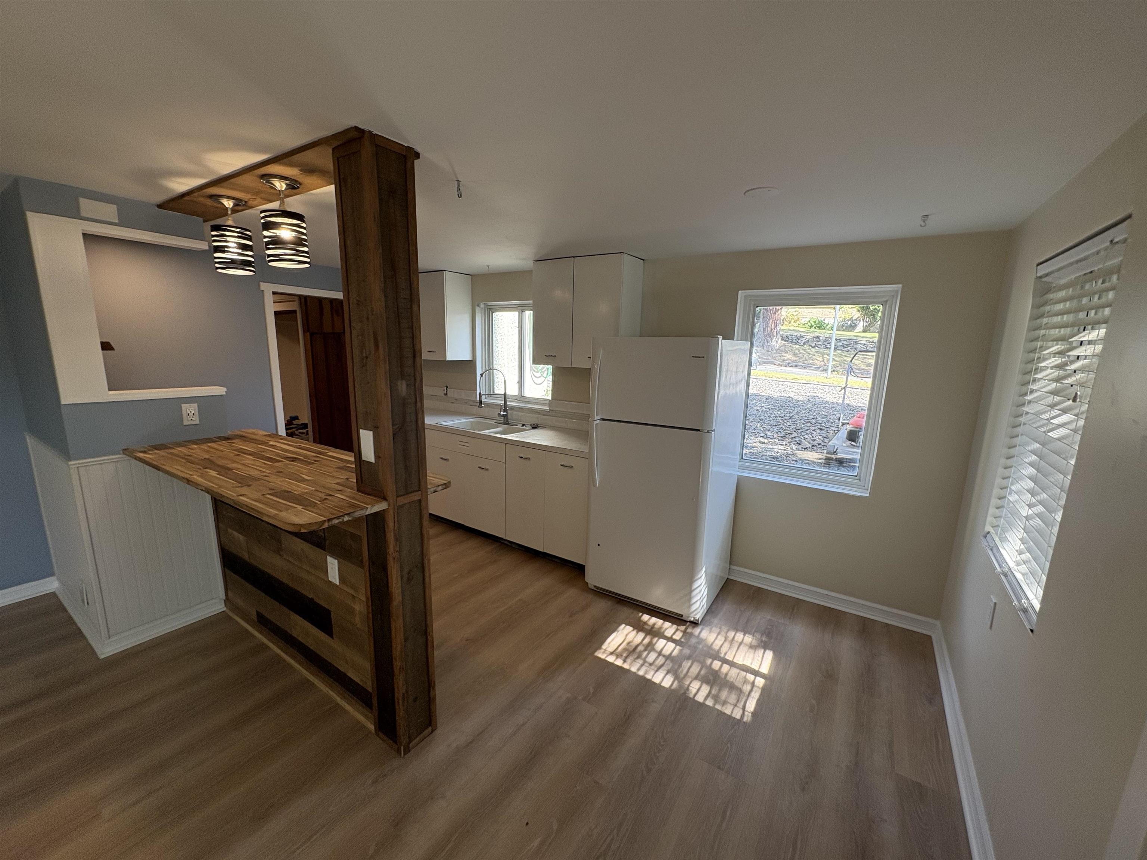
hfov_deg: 102.1
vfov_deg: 85.7
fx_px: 464
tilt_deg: -8.0
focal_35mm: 14
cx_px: 574
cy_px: 430
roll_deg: -1.9
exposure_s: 1/134
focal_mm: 2.22
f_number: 2.2
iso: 100
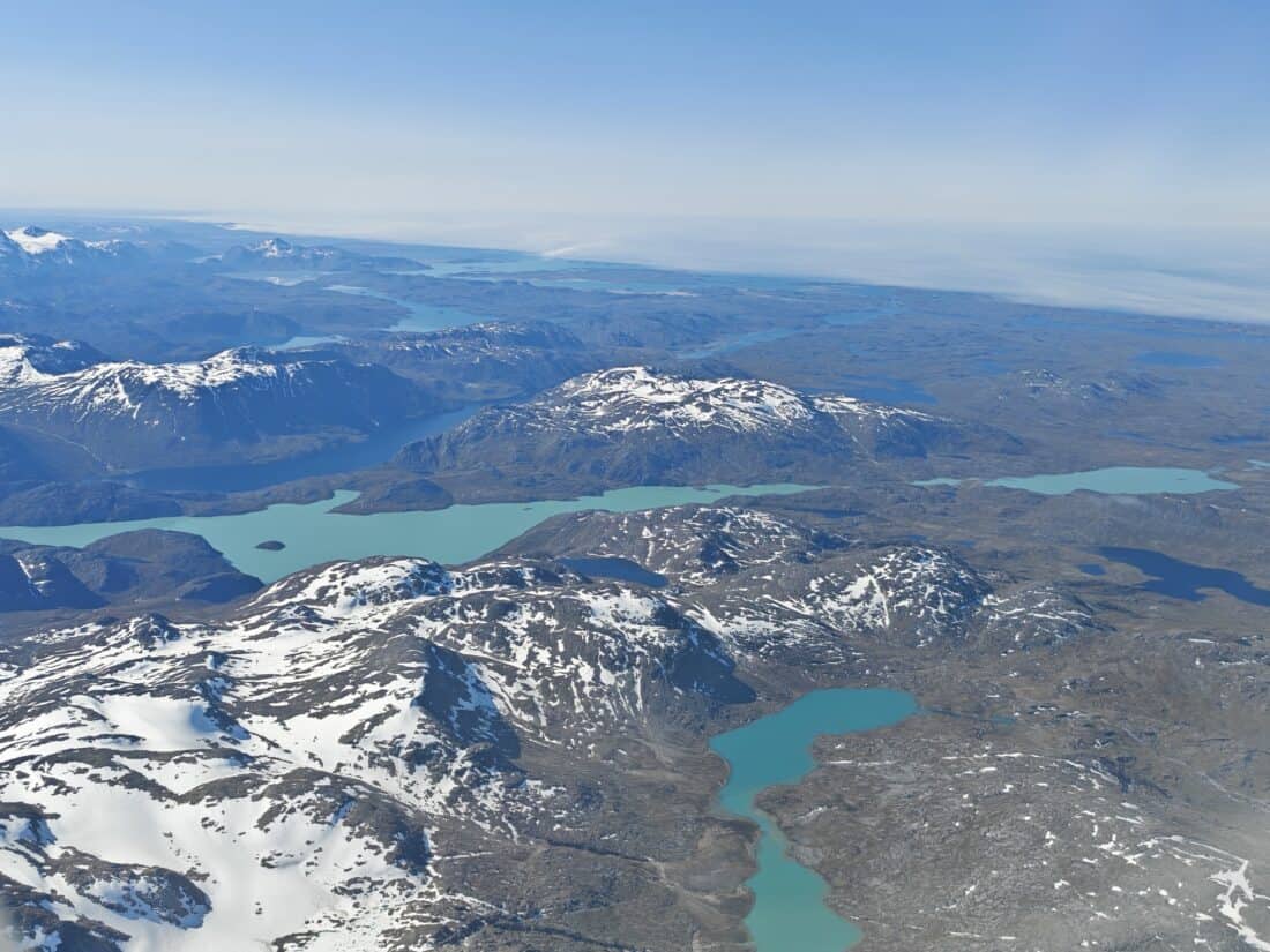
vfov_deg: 44.2
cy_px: 476
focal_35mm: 32
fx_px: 1174
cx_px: 635
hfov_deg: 56.8
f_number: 1.6
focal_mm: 5.4
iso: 50
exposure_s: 1/3000
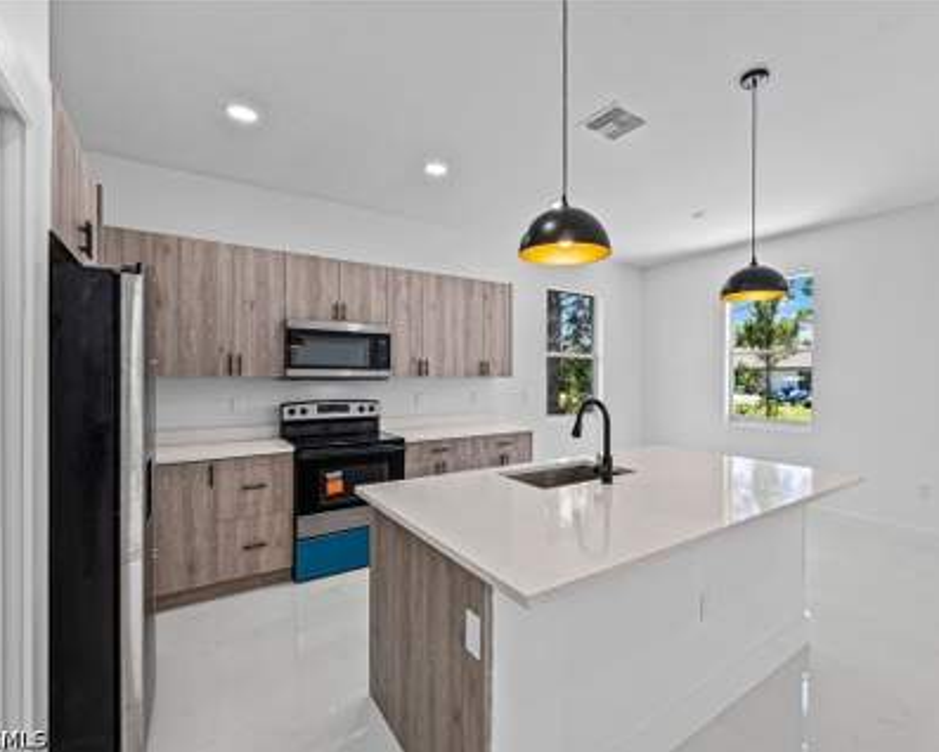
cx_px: 518
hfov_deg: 89.3
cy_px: 376
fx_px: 473
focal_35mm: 17
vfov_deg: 77.0
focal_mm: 15
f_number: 9
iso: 200
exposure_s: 1/5
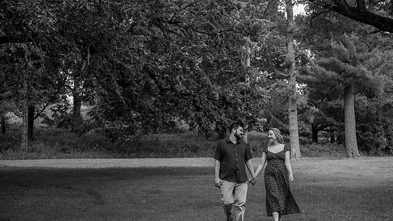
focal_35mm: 53
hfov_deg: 39.2
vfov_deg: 22.6
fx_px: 552
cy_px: 108
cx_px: 196
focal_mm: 50
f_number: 3.2
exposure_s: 1/400
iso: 280
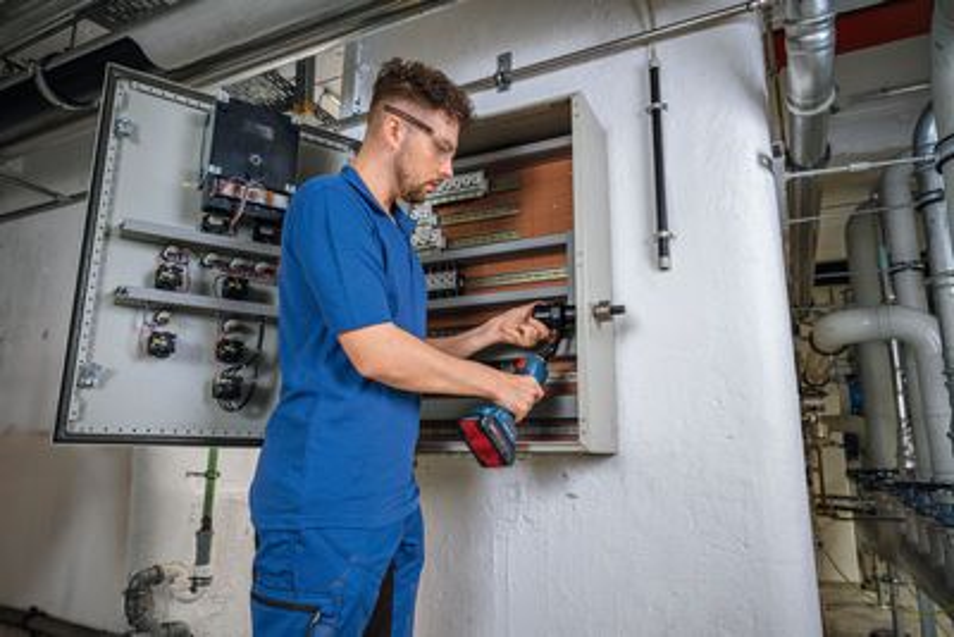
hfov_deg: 73.7
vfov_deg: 53.2
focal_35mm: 24
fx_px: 636
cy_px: 318
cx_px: 477
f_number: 4
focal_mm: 24
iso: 800
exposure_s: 1/100
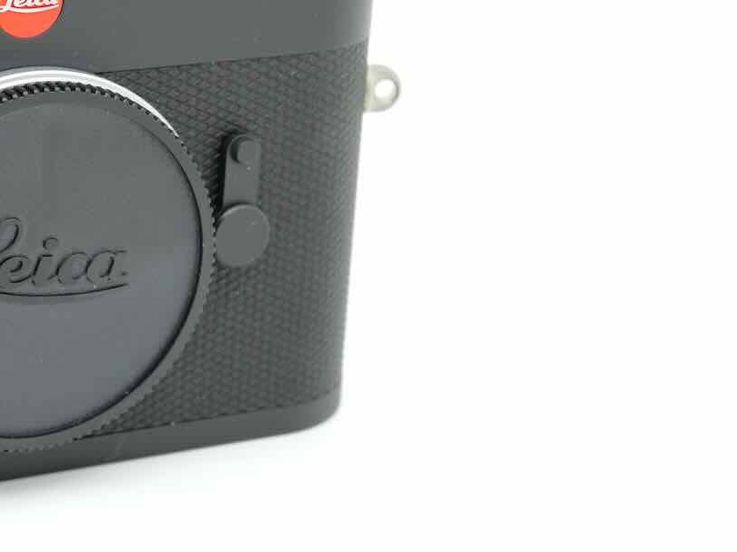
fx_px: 2171
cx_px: -96
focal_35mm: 102
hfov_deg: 18.5
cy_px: 210
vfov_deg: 14.5
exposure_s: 1/60
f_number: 9
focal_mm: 43
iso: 800
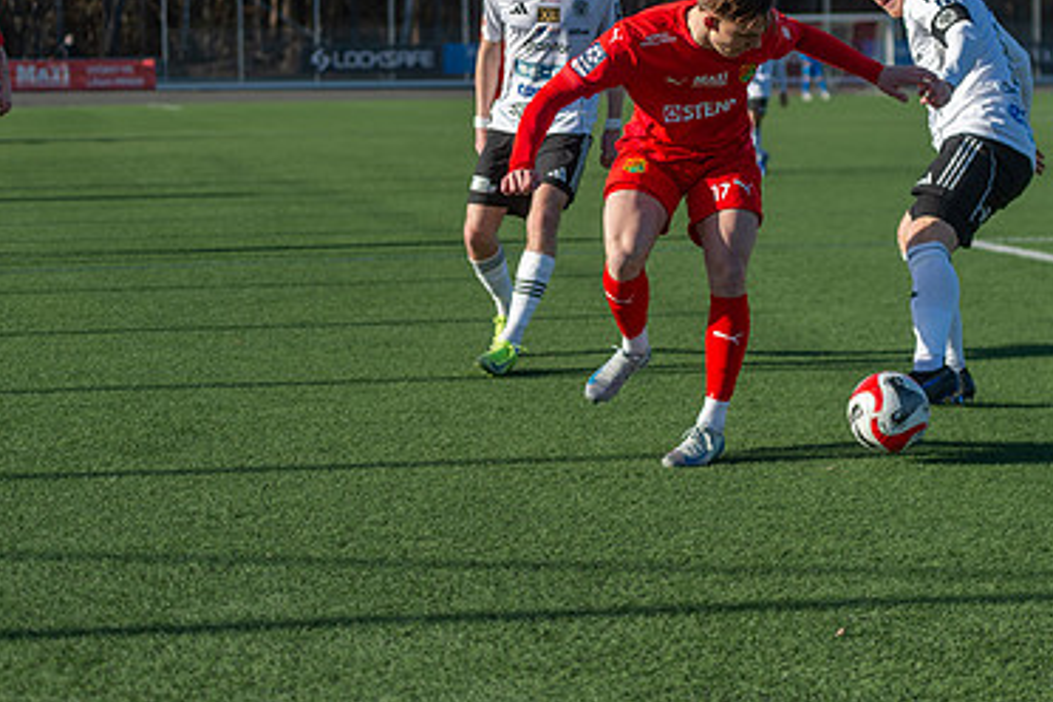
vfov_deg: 12.5
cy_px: 235
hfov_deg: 18.7
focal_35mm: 109
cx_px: 674
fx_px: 3188
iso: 100
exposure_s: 1/1600
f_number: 3.2
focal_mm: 70
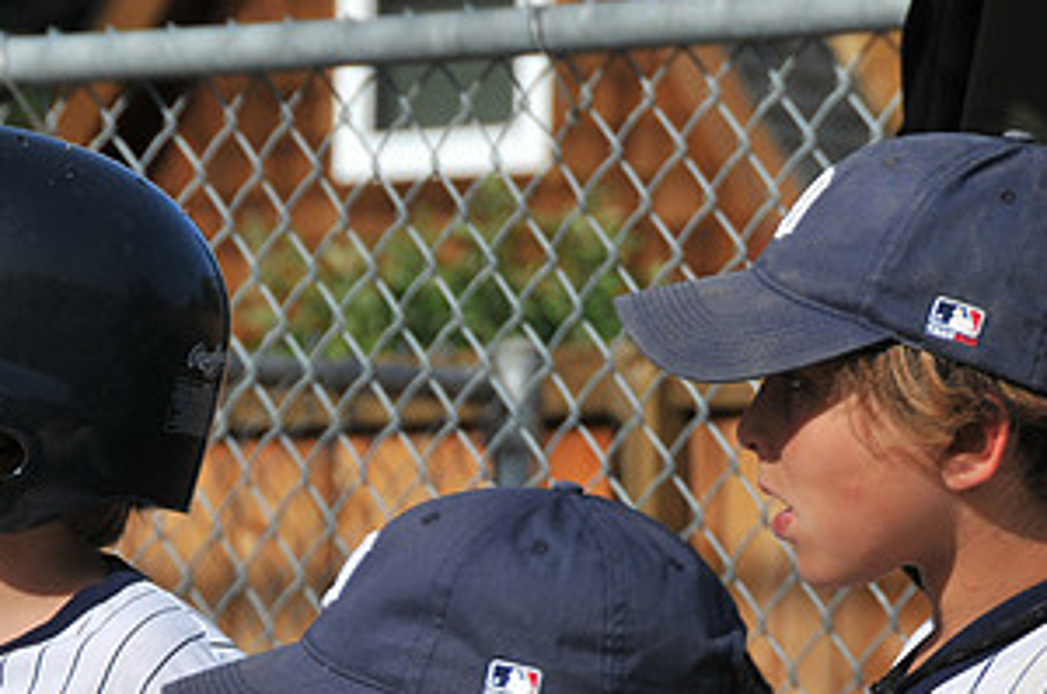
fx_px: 11352
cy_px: 636
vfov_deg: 3.5
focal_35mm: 391
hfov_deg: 5.3
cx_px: 359
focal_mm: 135
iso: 200
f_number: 8
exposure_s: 1/250
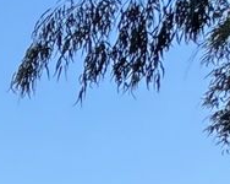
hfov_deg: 9.2
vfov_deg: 10.1
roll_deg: +1.7
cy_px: 565
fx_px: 741
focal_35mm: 109
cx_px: -606
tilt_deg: -5.8
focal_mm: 2.22
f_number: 2.2
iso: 40
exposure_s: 1/522
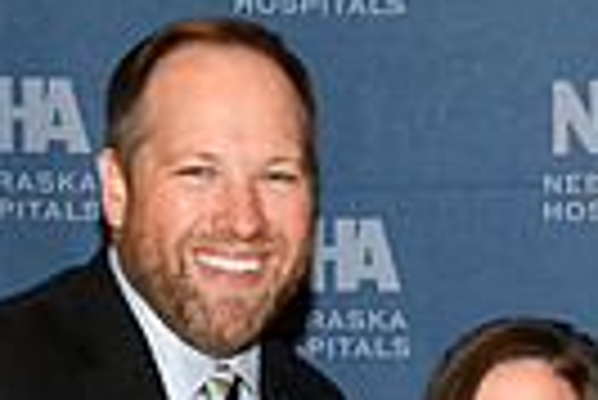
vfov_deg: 6.4
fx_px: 3475
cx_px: 490
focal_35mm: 209
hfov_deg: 9.8
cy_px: 748
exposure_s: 1/60
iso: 6400
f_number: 11
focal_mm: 48
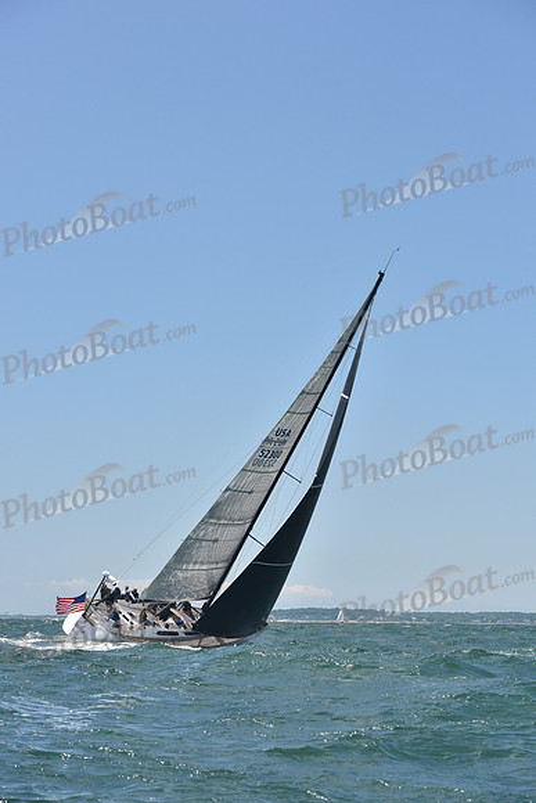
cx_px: 268
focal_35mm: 75
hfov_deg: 18.2
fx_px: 1674
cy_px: 402
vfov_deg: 27.0
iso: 250
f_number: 7.1
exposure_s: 1/1250
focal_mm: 75
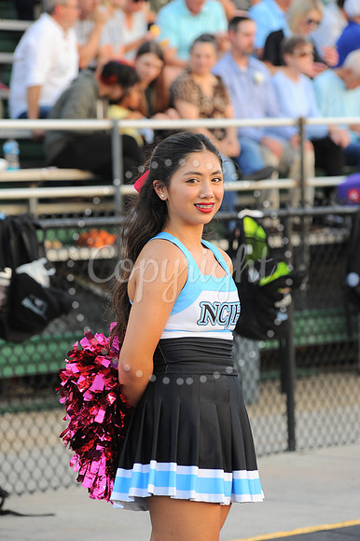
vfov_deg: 10.3
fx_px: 3003
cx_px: 180
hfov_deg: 6.9
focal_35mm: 200
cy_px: 270
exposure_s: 1/100
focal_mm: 200
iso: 800
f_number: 6.3
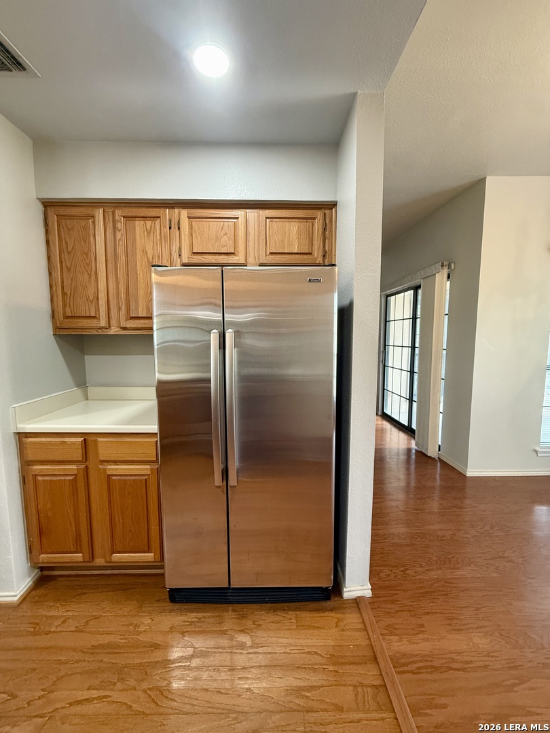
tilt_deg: -5.2
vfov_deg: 102.1
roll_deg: -0.3
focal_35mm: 14
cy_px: 366
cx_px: 275
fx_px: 297
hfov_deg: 85.7
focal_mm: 2.22
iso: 250
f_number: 2.2
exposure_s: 1/60
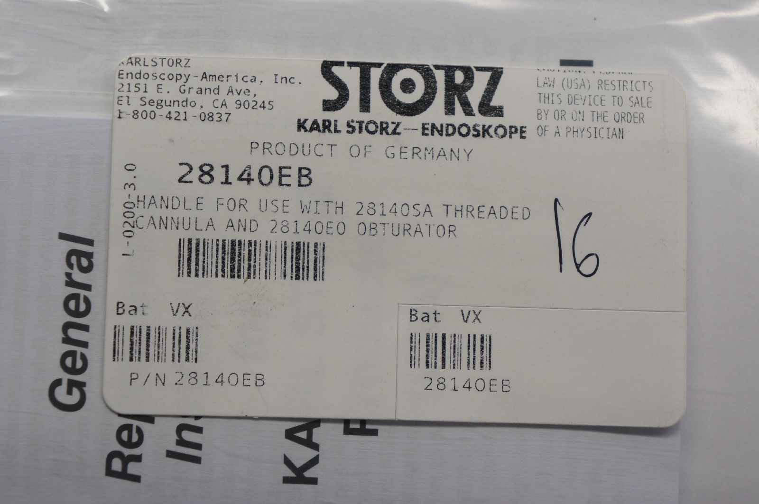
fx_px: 1737
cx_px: 380
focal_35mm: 82
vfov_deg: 16.5
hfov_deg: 24.6
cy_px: 252
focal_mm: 55
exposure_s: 1/125
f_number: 6.3
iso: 400
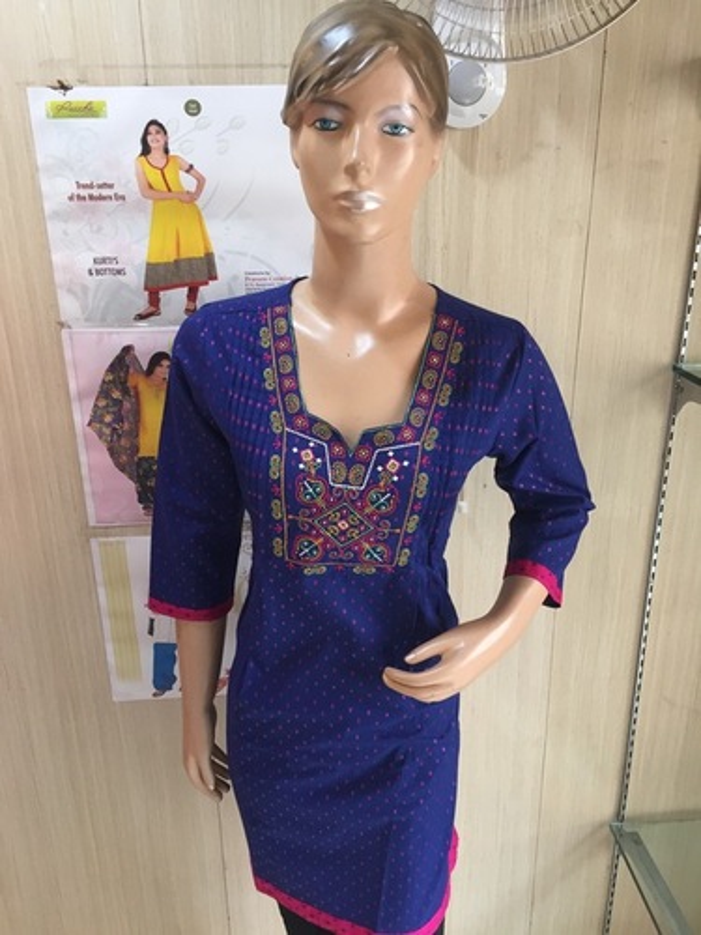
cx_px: 350
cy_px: 468
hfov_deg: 48.2
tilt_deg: -20.4
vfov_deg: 61.7
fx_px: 783
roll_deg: +0.9
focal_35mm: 29
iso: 100
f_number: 2.2
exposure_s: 1/33
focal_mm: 4.15
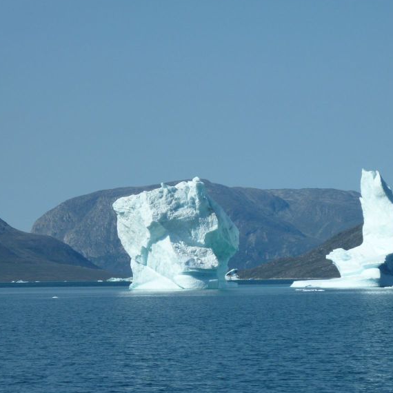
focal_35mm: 170
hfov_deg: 10.3
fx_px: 2184
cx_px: 256
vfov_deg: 10.3
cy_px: 197
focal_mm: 22.5
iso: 80
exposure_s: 1/800
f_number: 5.6
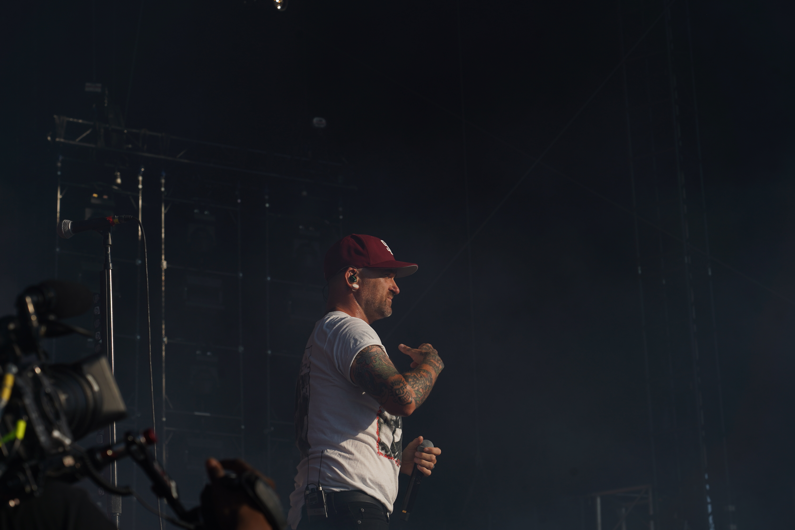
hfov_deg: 19.5
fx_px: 2319
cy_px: 265
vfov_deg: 13.0
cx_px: 398
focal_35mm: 105
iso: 100
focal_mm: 105
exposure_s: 1/500
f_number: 8
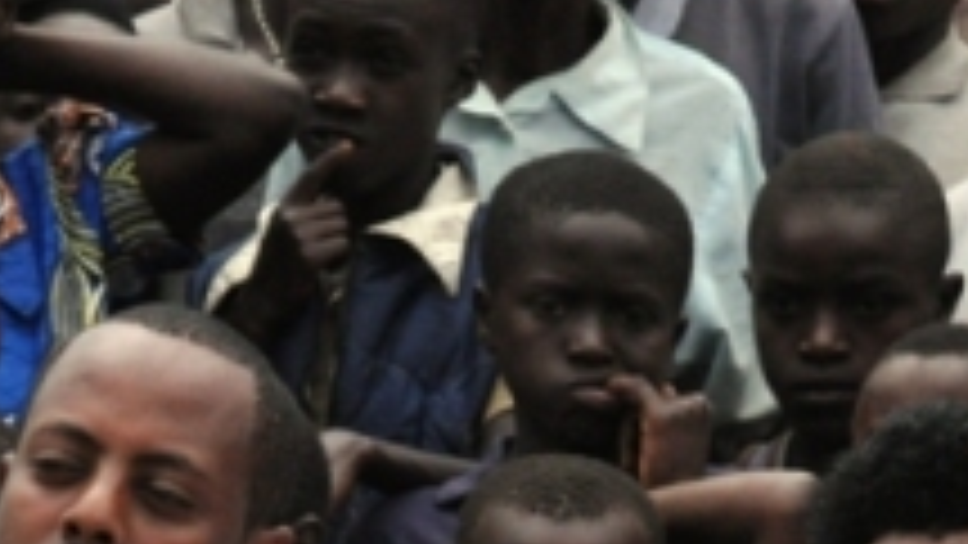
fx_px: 11988
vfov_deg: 2.6
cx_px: 603
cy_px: 834
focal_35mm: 467
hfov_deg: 4.6
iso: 800
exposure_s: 1/2500
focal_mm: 100
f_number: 13
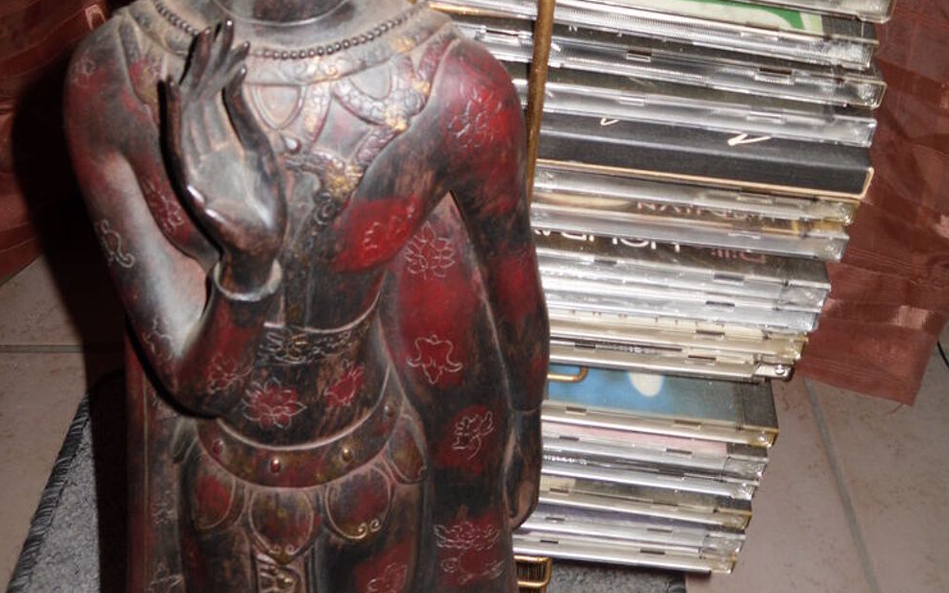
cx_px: 478
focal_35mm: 50
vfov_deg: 24.6
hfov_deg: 40.3
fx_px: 1293
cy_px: -1
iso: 80
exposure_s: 1/45
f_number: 3.5
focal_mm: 6.3
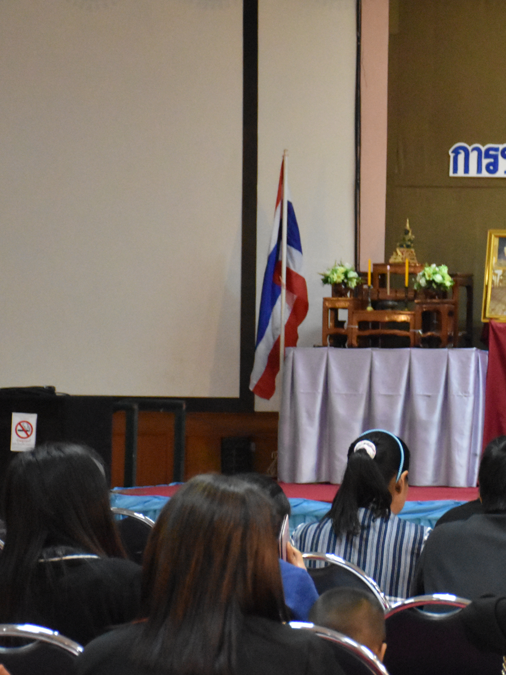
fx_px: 2787
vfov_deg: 13.8
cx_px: 592
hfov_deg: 10.2
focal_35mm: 143
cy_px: 371
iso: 6400
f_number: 4.8
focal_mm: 52
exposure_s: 1/60
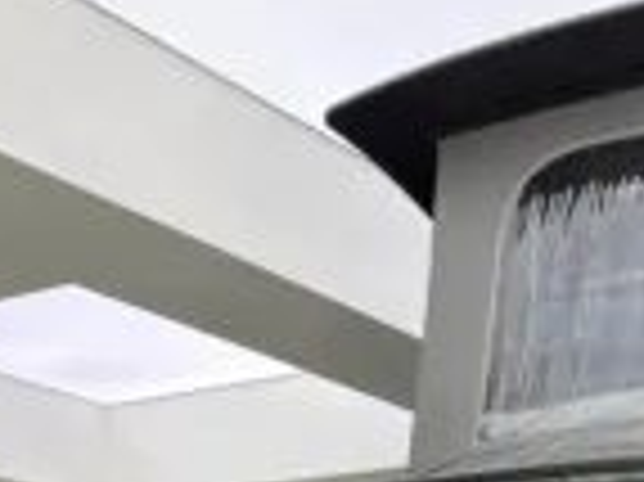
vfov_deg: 14.9
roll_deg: -1.4
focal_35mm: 91
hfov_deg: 21.4
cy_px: 750
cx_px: 491
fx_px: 1692
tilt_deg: +2.1
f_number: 1.6
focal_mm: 5.96
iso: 40
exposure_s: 1/133
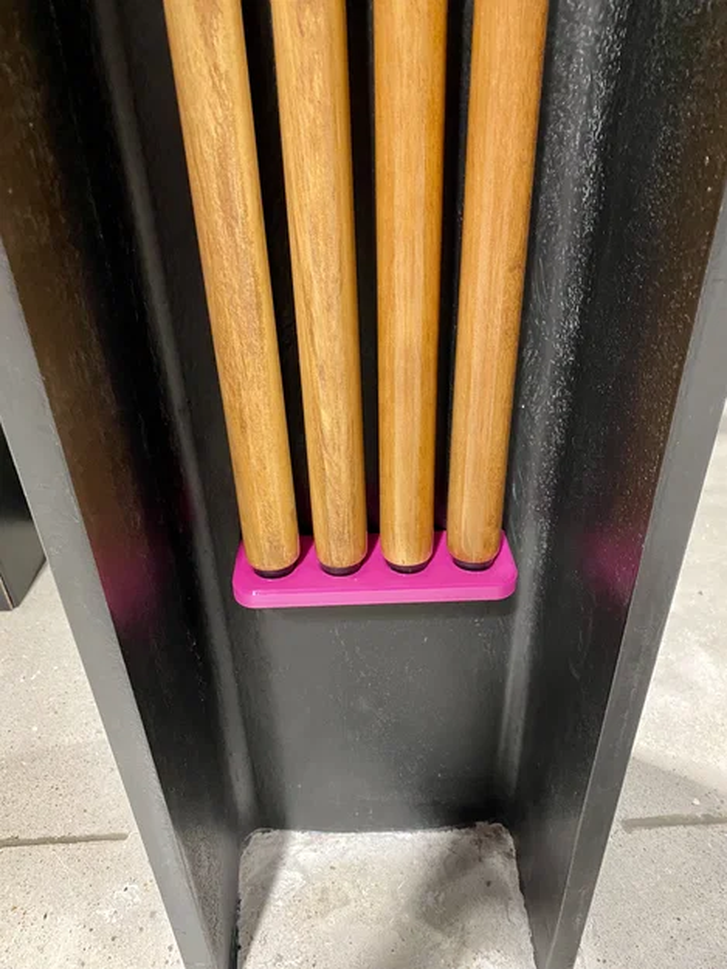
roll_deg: +1.4
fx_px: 728
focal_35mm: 26
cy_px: 484
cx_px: 364
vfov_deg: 67.3
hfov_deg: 53.1
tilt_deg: -33.4
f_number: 1.8
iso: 500
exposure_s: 1/40
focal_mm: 4.25
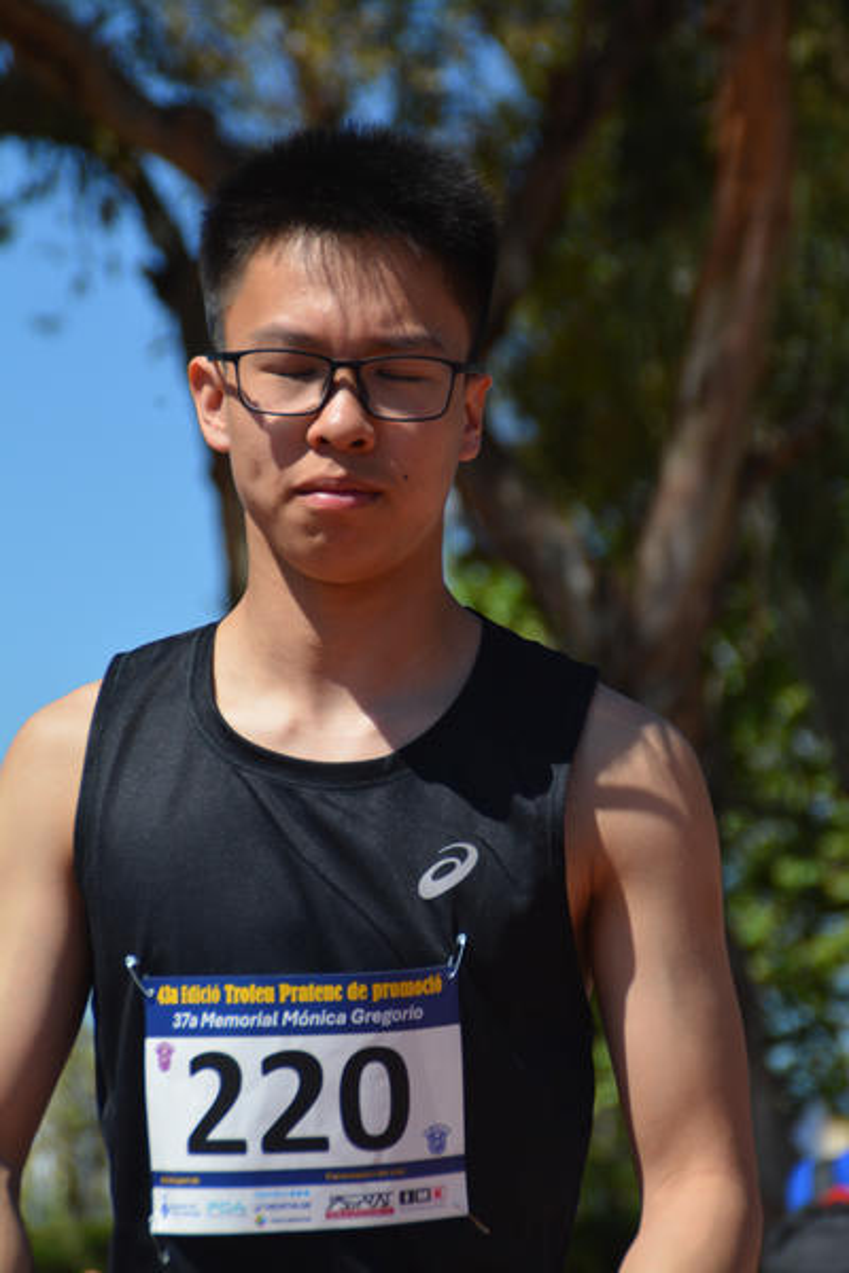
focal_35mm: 202
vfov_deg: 10.2
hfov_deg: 6.8
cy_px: 636
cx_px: 424
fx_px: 7163
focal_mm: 135
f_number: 7.1
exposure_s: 1/1600
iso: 400
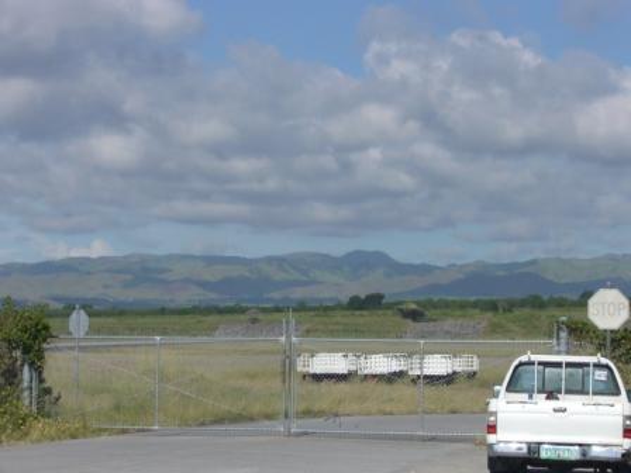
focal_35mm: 105
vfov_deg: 14.1
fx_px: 1914
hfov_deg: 18.7
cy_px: 236
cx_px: 316
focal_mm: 17.4
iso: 100
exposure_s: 1/320
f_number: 10
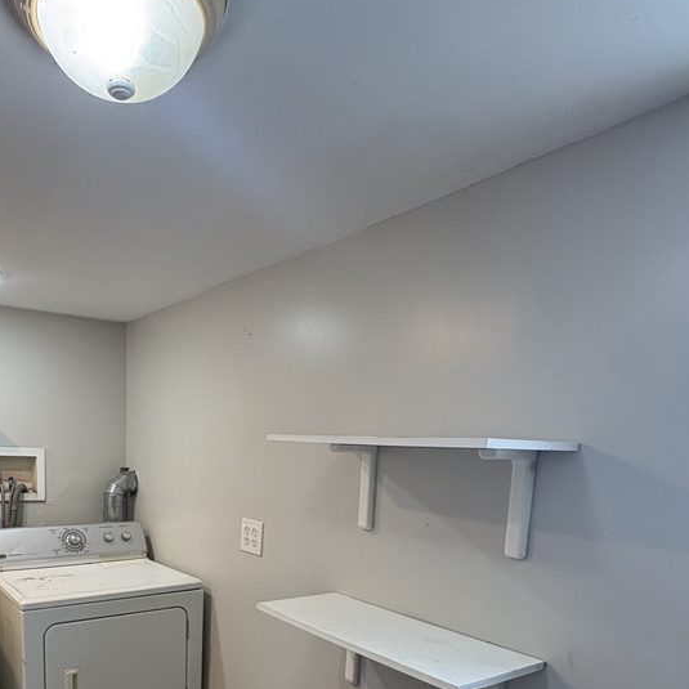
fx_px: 563
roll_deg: -1.8
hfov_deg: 60.1
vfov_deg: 58.9
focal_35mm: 25
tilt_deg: -7.9
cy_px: 533
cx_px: 188
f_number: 2.2
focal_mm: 2.22
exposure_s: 1/60
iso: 160
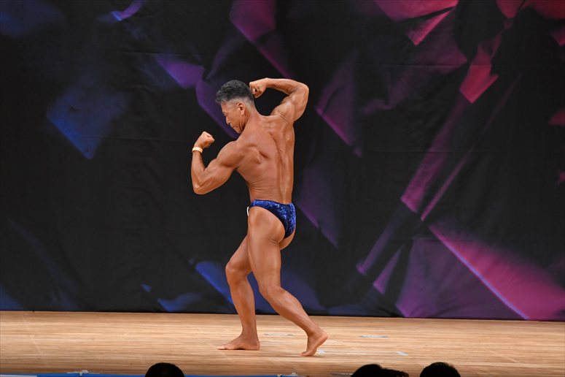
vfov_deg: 5.4
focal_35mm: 255
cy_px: 188
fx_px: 4000
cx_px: 282
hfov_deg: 8.1
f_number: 5.6
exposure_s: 1/400
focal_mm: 170
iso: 3200
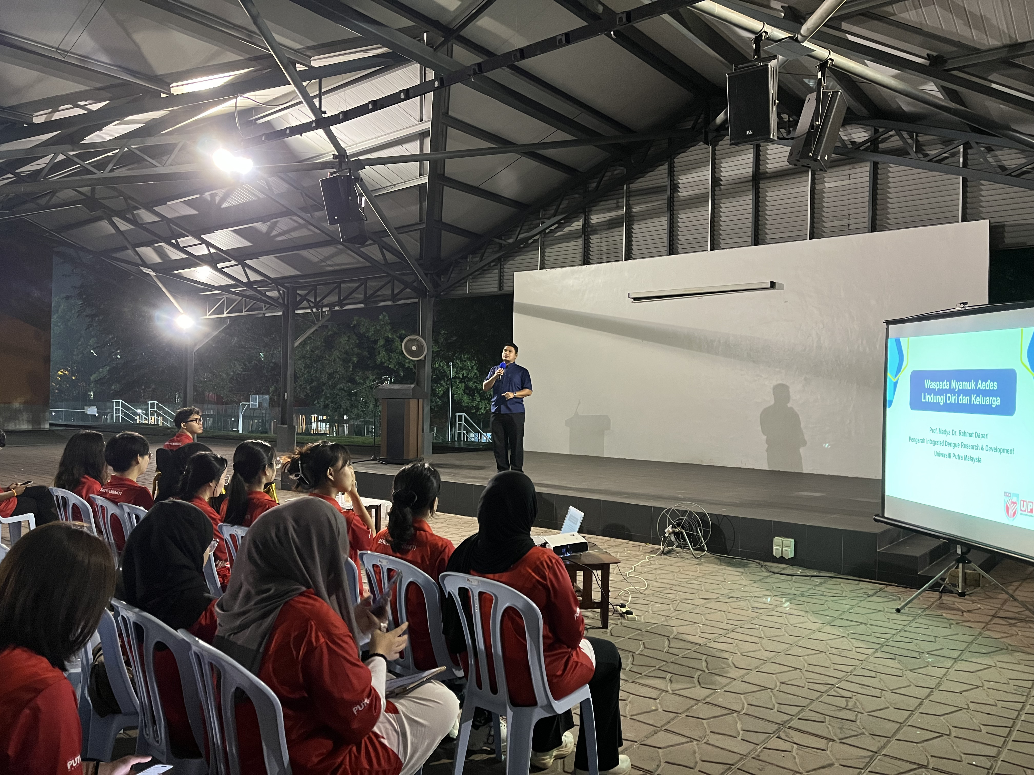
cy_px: 388
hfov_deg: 67.3
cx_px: 517
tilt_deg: +0.7
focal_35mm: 26
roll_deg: -0.8
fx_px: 777
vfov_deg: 53.1
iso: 500
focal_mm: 5.1
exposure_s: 1/33
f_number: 1.6
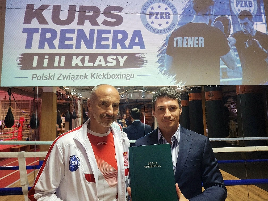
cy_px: 100
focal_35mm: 26
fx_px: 201
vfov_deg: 53.1
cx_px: 134
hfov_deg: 67.3
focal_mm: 5.4
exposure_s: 1/50
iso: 500
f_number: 1.8
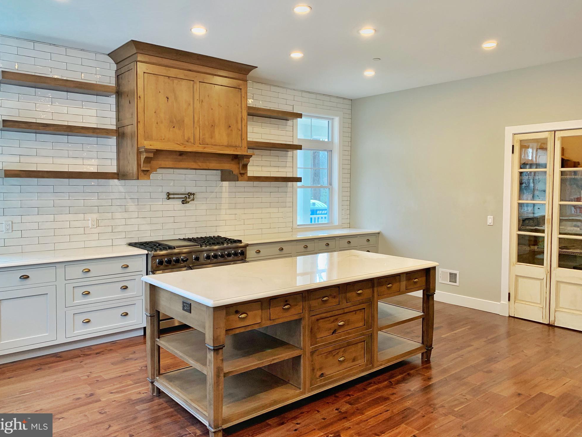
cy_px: 211
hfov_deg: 65.3
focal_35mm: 27
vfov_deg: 51.3
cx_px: 281
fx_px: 454
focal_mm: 4.25
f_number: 1.8
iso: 80
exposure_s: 1/60
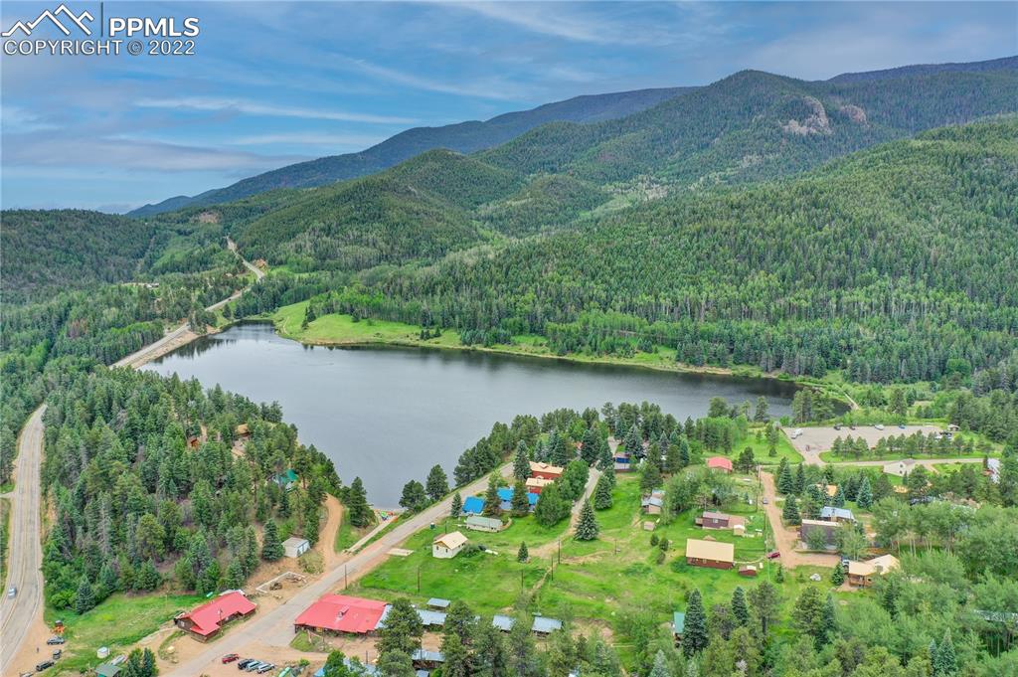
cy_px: 338
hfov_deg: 65.5
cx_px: 509
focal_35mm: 28
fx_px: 791
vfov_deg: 46.3
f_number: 4
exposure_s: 1/640
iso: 100
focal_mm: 10.3
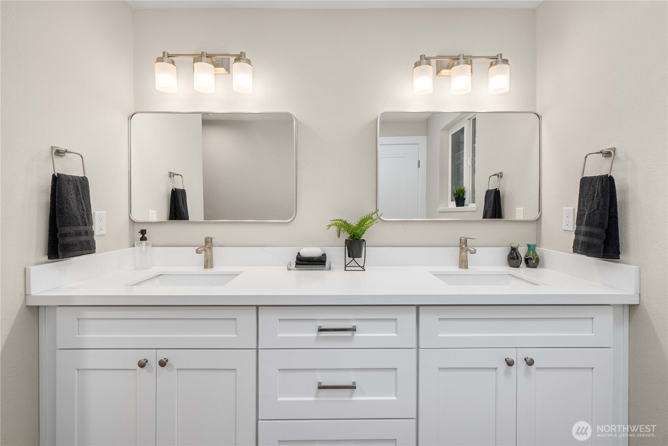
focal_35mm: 15
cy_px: 223
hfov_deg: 100.4
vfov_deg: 77.4
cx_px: 334
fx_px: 278
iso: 1000
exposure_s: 1/20
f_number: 7.1
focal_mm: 15
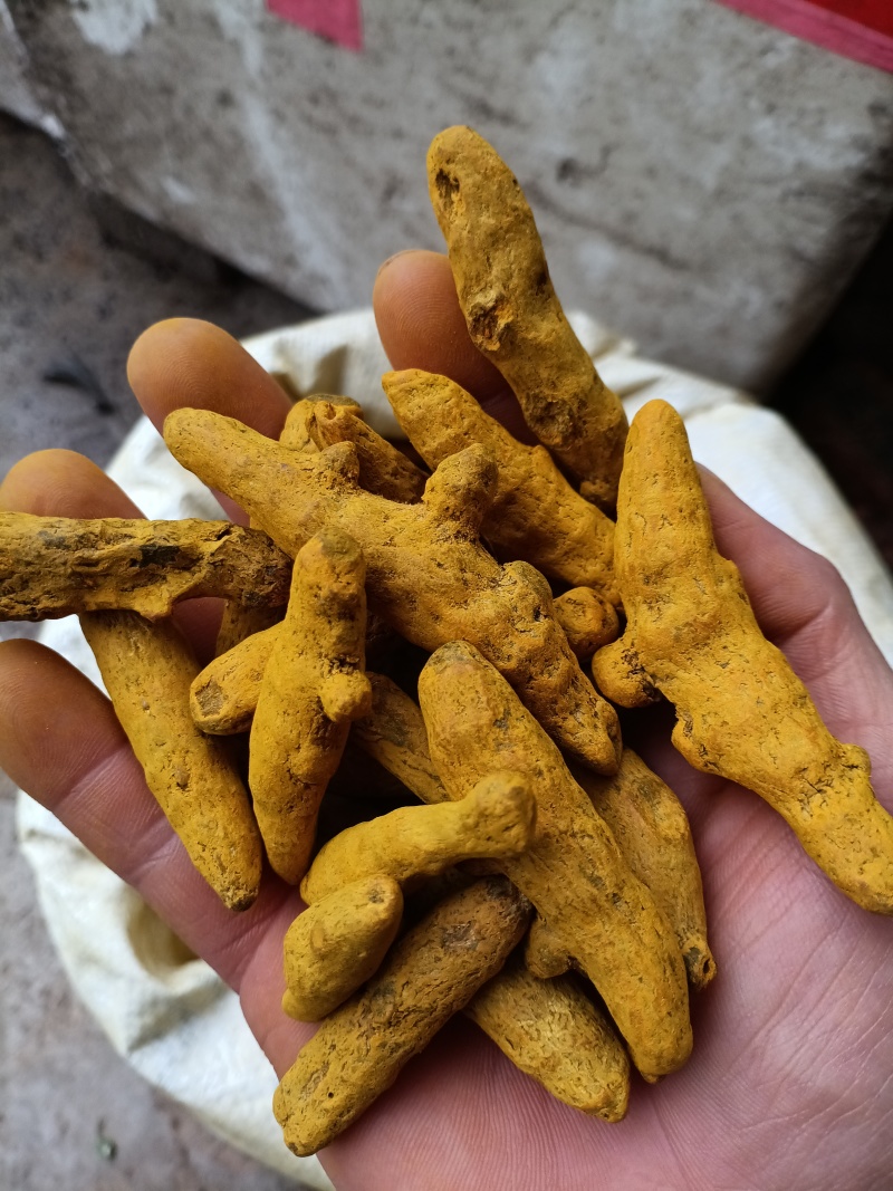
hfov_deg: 53.1
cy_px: 596
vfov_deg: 67.3
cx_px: 446
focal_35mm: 26
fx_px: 894
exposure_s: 1/120
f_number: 1.8
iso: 119
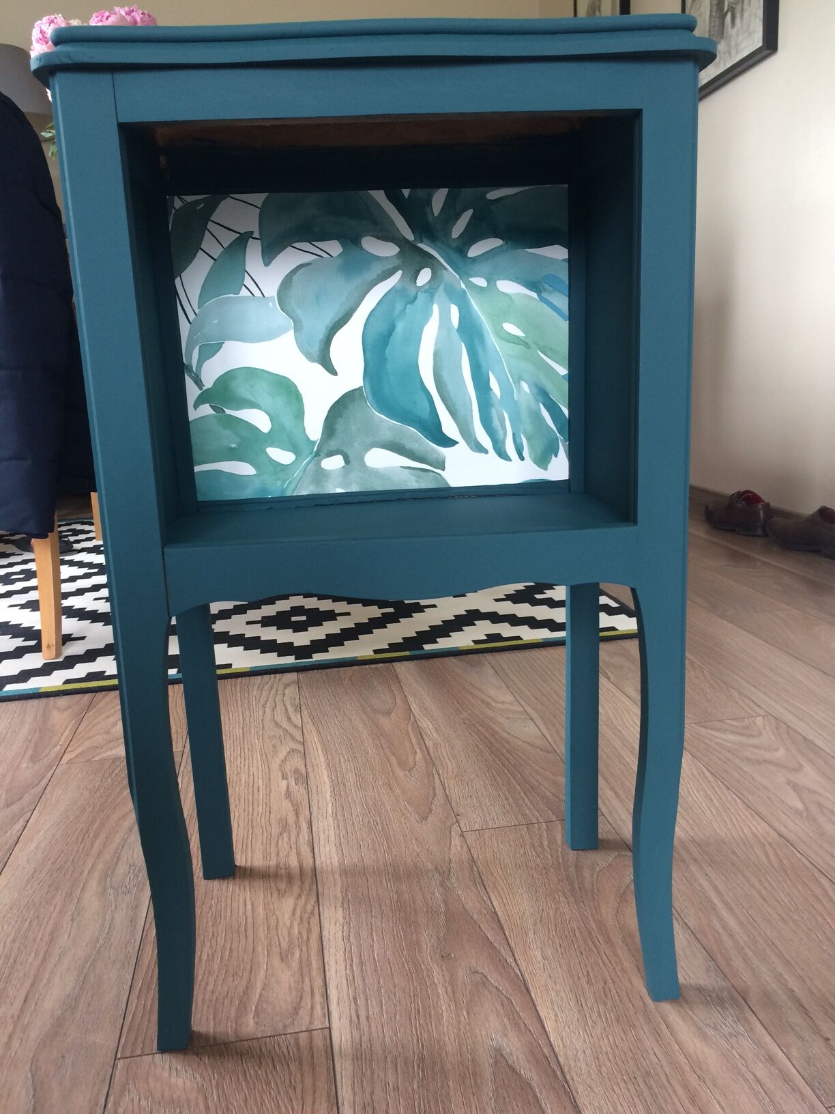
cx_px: 418
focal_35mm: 29
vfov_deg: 61.7
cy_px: 557
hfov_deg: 48.2
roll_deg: +3.8
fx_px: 933
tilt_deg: -12.8
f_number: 2.2
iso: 40
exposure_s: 1/40
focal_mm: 4.15
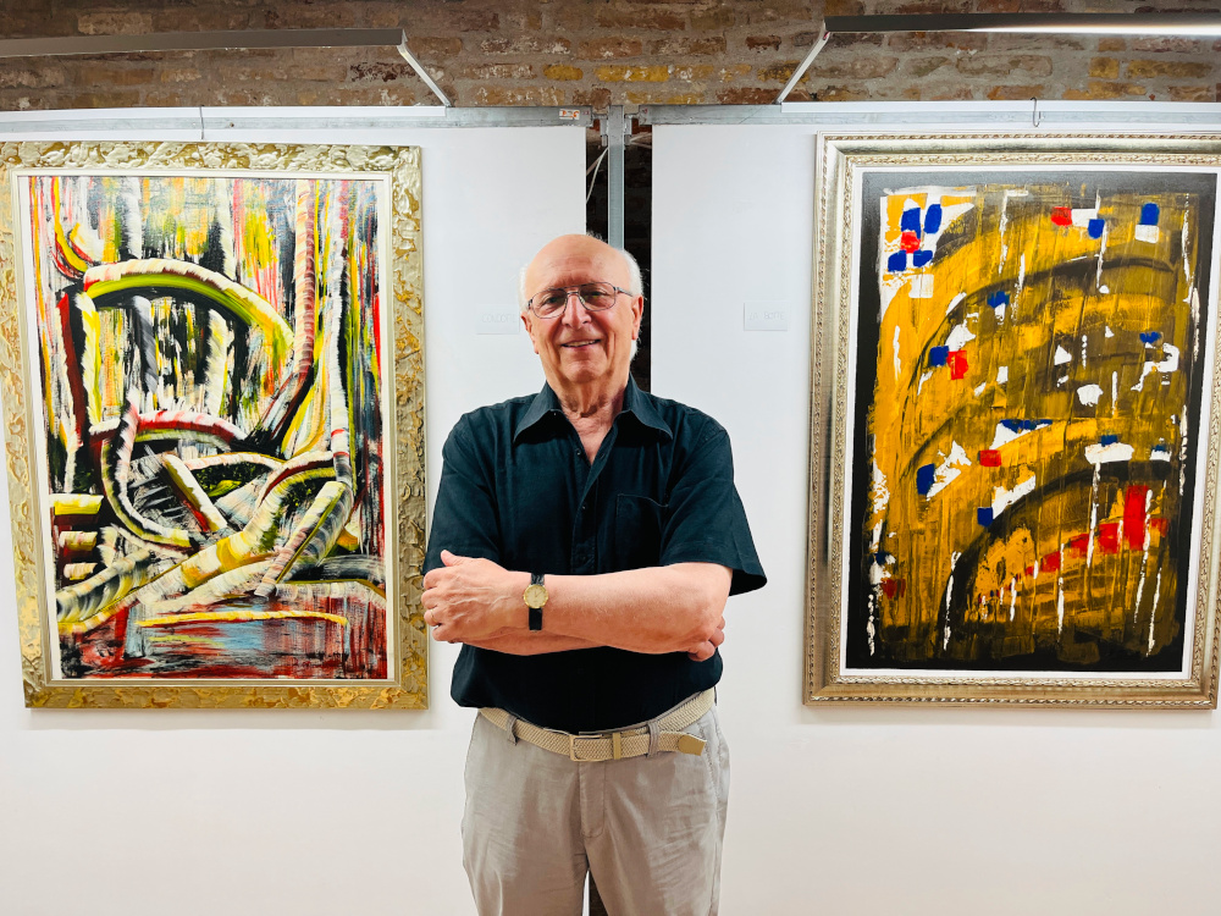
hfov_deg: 67.3
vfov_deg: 53.1
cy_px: 458
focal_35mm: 26
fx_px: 917
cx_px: 610
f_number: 1.6
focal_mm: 5.1
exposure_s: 1/100
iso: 80
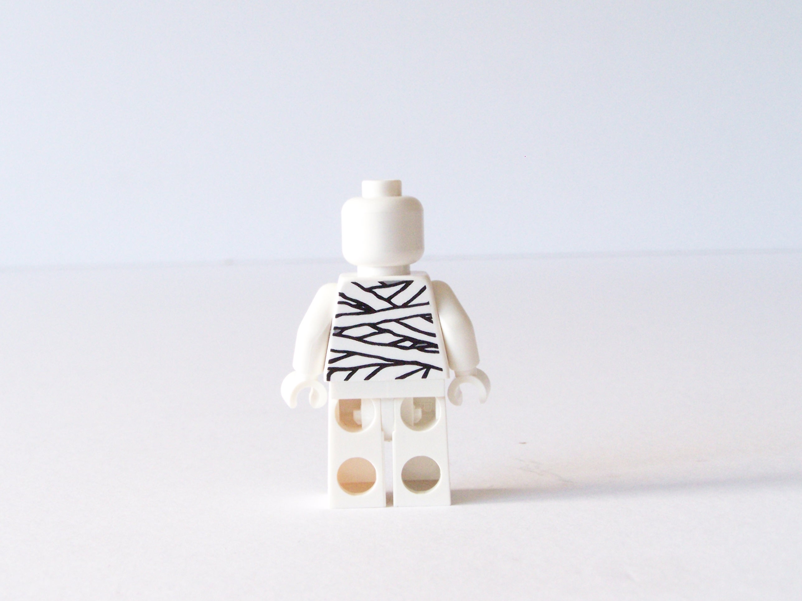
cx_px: 401
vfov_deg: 22.9
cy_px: 300
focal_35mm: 64
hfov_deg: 30.3
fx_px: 1483
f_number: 6.3
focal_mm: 10.7
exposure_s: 1/2
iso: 400
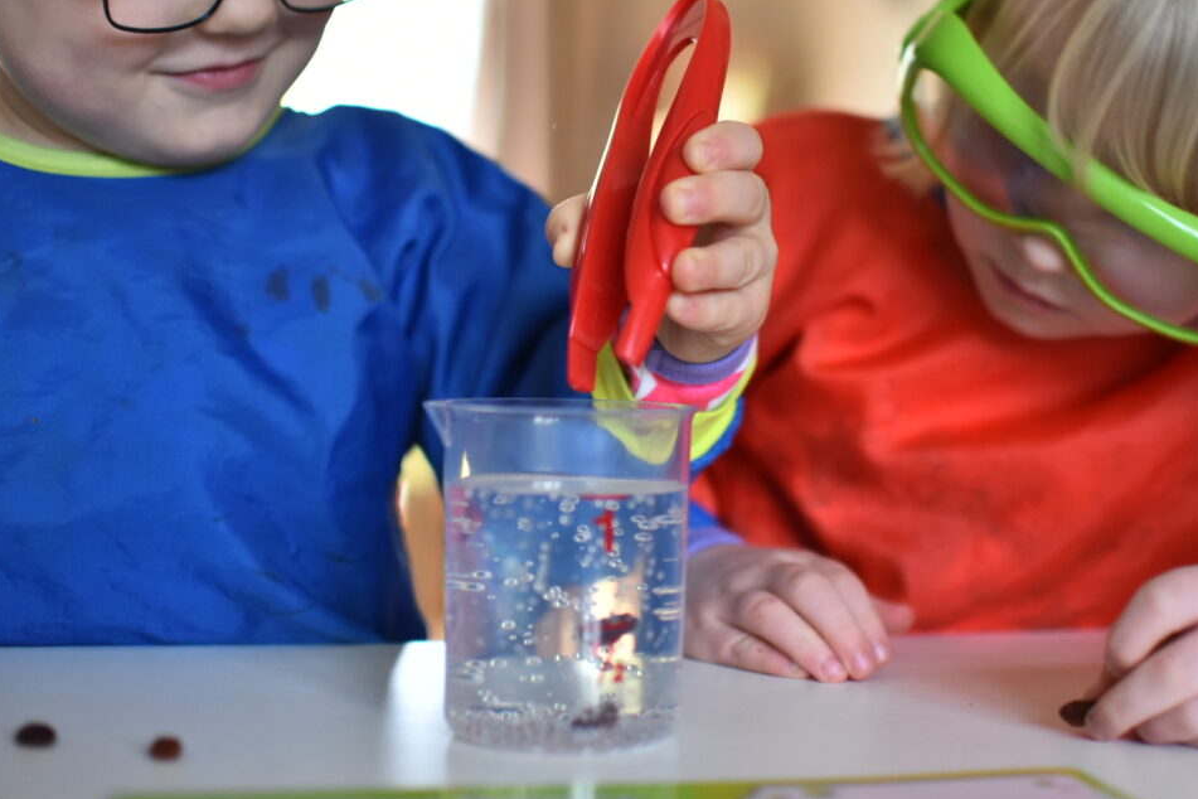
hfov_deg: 35.3
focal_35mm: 57
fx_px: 1881
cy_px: 388
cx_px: 637
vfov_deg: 24.0
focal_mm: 35
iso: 800
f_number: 1.8
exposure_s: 1/160
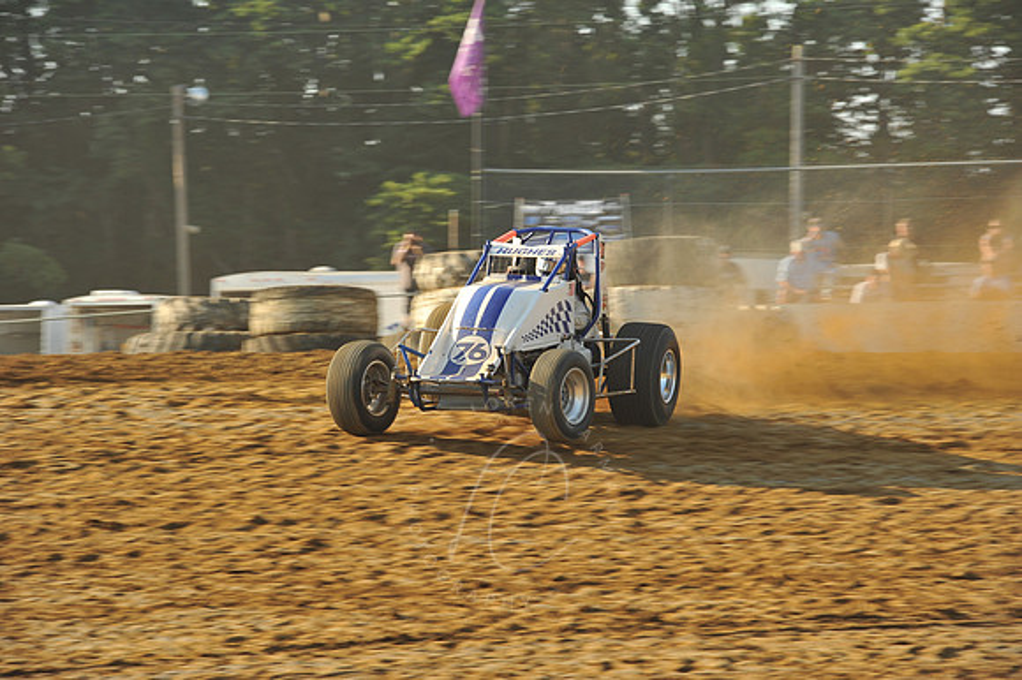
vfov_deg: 7.6
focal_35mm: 180
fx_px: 5107
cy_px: 340
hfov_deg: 11.4
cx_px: 511
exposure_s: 1/320
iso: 400
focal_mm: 180
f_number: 9
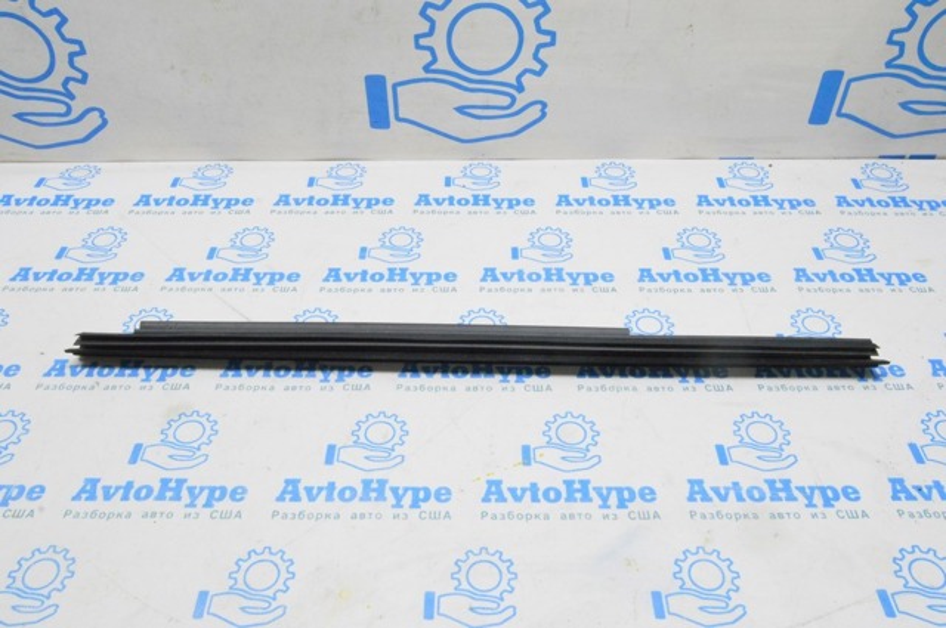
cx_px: 473
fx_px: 787
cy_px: 314
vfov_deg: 43.5
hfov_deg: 62.0
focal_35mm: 30
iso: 6400
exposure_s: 1/20
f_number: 20
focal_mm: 20
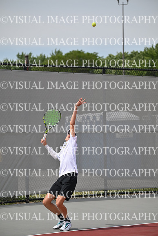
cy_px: 118
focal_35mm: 165
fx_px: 1086
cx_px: 79
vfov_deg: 12.4
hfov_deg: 8.3
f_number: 5.6
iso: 640
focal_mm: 165
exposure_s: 1/5000
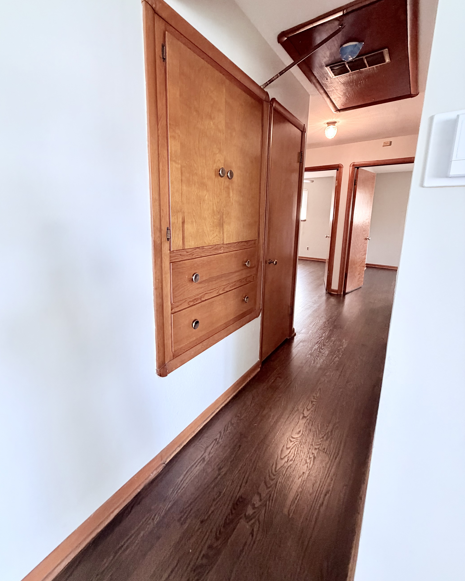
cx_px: 226
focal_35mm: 15
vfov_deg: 96.5
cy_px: 263
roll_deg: -1.1
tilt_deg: -9.5
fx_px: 258
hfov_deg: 84.0
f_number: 2.2
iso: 400
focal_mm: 2.22
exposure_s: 1/60
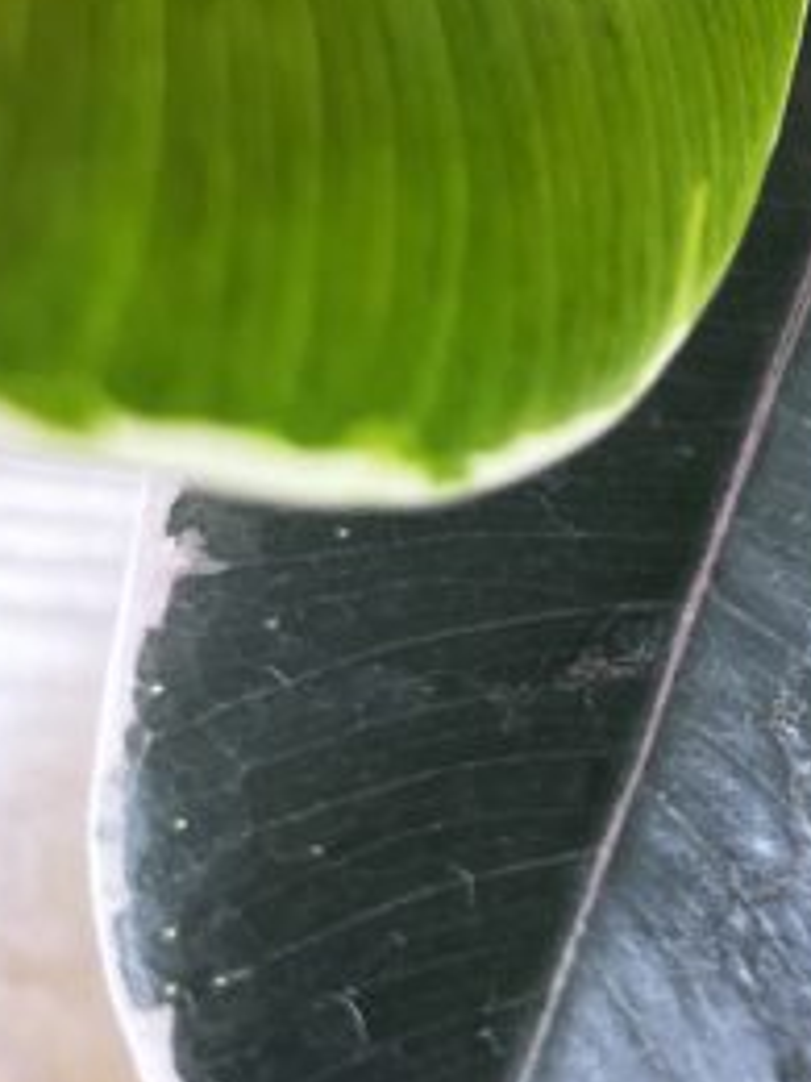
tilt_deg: -59.5
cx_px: 1123
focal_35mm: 80
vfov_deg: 21.4
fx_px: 2499
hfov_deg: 17.1
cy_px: -429
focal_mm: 5.1
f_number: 1.6
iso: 100
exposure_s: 1/120
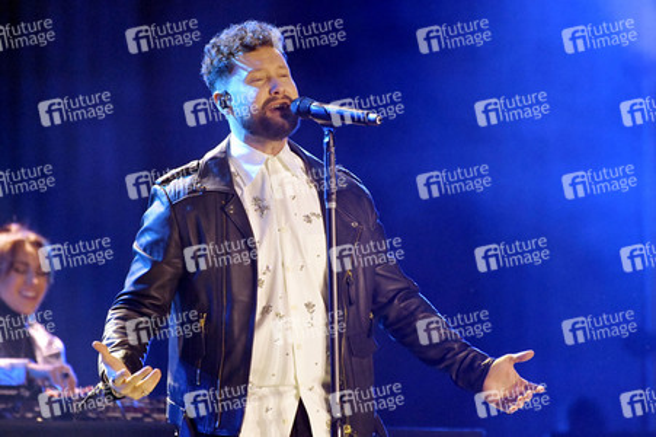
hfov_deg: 4.1
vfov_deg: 2.7
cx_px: 328
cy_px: 218
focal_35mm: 500
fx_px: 9104
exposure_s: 1/800
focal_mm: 500
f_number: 5.6
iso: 12800
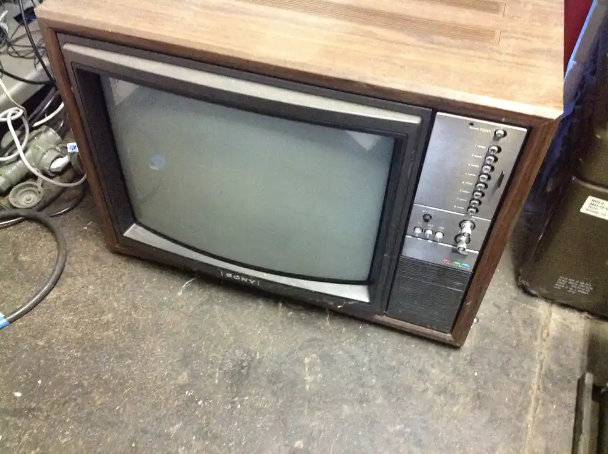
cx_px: 304
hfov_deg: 52.7
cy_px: 227
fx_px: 614
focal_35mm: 35
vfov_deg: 40.6
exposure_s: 1/15
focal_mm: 4.28
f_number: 2.4
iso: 640
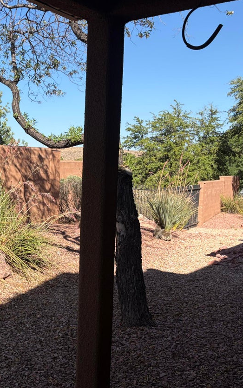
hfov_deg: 27.3
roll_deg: -1.1
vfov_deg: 44.3
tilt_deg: -6.0
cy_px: 215
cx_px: 11
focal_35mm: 45
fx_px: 476
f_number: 1.6
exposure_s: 1/2451
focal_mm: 5.96
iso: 50
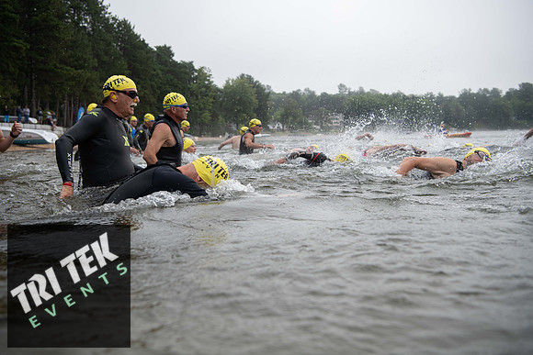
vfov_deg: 33.4
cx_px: 266
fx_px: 592
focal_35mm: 40
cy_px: 178
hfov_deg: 48.4
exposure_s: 1/640
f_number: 4
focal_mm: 40
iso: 320
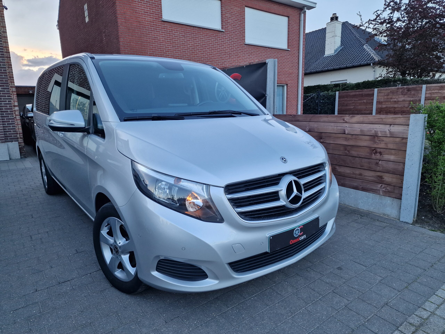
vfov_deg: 58.9
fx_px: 296
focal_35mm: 23
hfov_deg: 73.9
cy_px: 167
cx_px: 222
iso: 80
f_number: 1.8
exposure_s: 1/180
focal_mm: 6.4
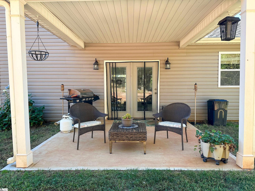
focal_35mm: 24
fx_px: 177
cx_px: 128
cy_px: 96
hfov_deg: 71.6
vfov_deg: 56.8
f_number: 1.8
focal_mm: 6.86
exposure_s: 1/340
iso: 80
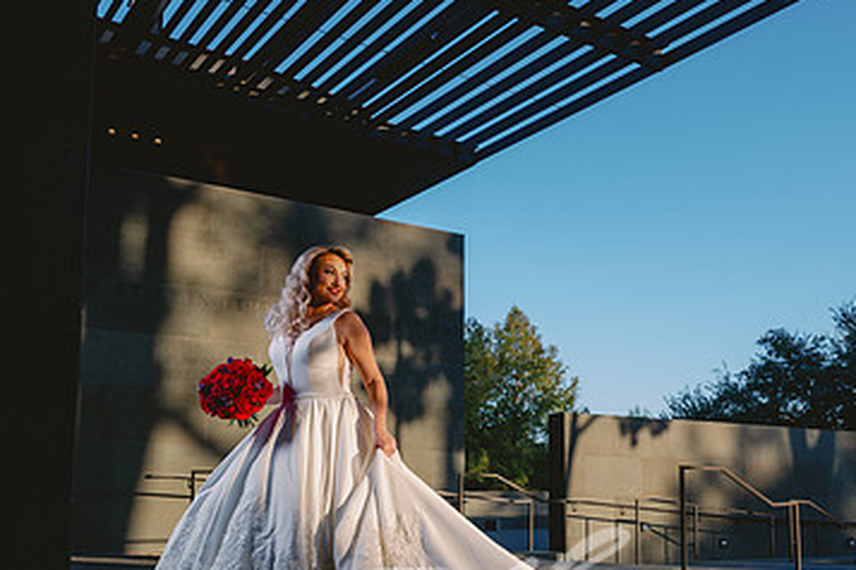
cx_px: 492
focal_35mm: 39
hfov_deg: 49.4
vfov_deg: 33.8
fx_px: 927
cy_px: 393
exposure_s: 1/200
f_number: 5.6
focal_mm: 24
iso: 64
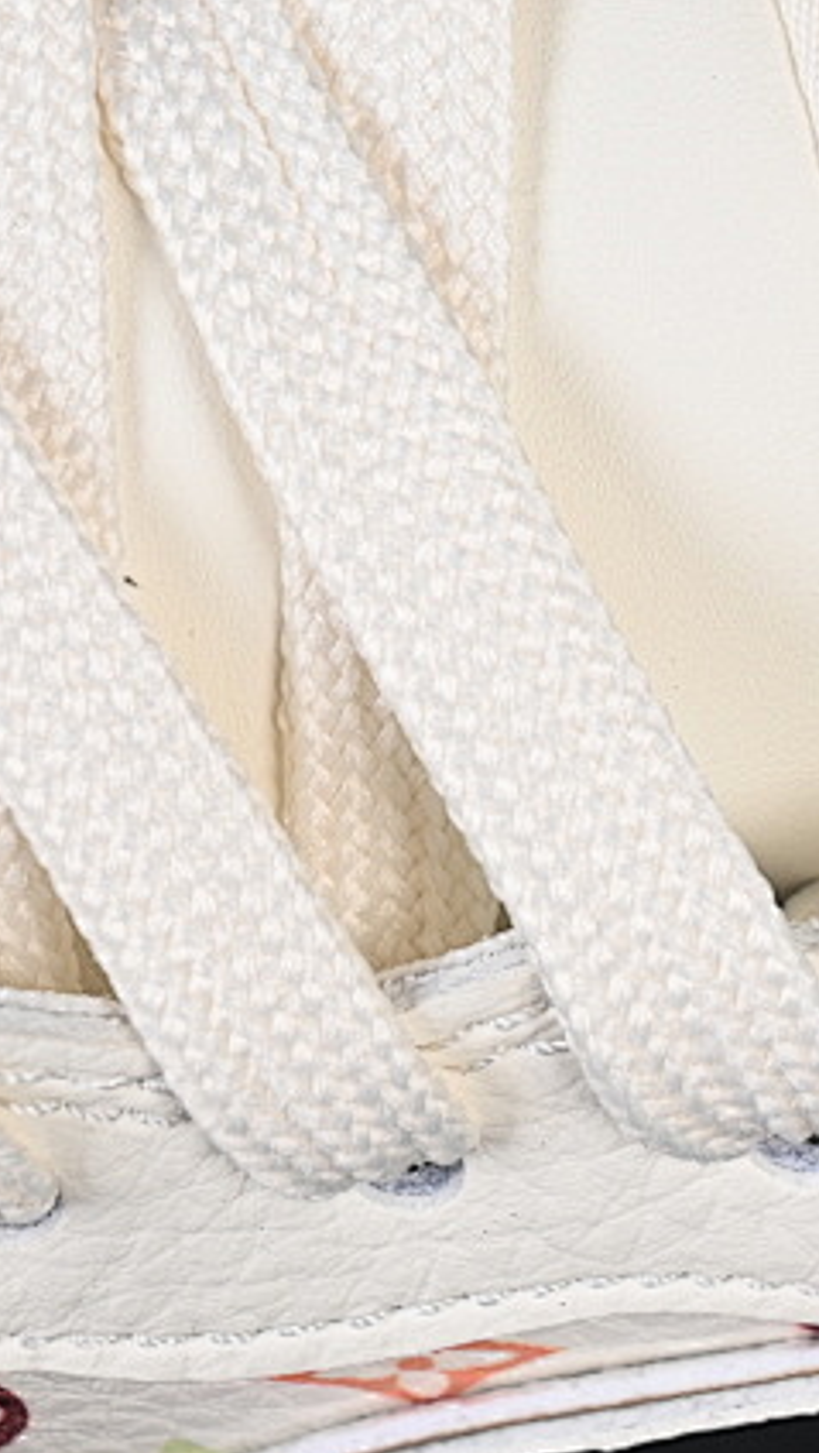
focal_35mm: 200
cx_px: 644
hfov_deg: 6.1
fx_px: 7709
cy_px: 295
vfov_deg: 10.7
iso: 160
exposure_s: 1/80
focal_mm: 50
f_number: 7.1
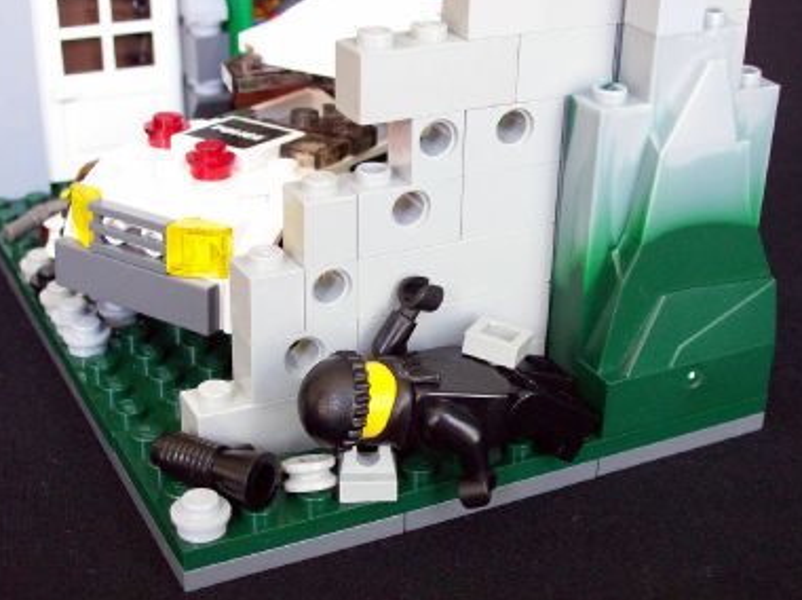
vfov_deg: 24.8
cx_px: 403
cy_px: 307
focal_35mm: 59
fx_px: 1365
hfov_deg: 32.7
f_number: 3.4
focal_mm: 9.4
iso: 160
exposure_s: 1/22.7
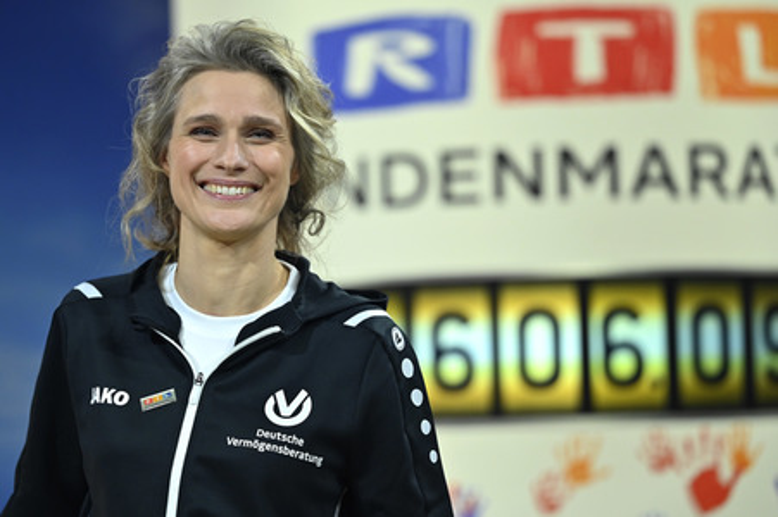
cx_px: 389
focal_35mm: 99
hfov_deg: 20.6
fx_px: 2138
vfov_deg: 13.8
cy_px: 258
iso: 2000
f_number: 2.8
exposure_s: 1/640
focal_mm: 99
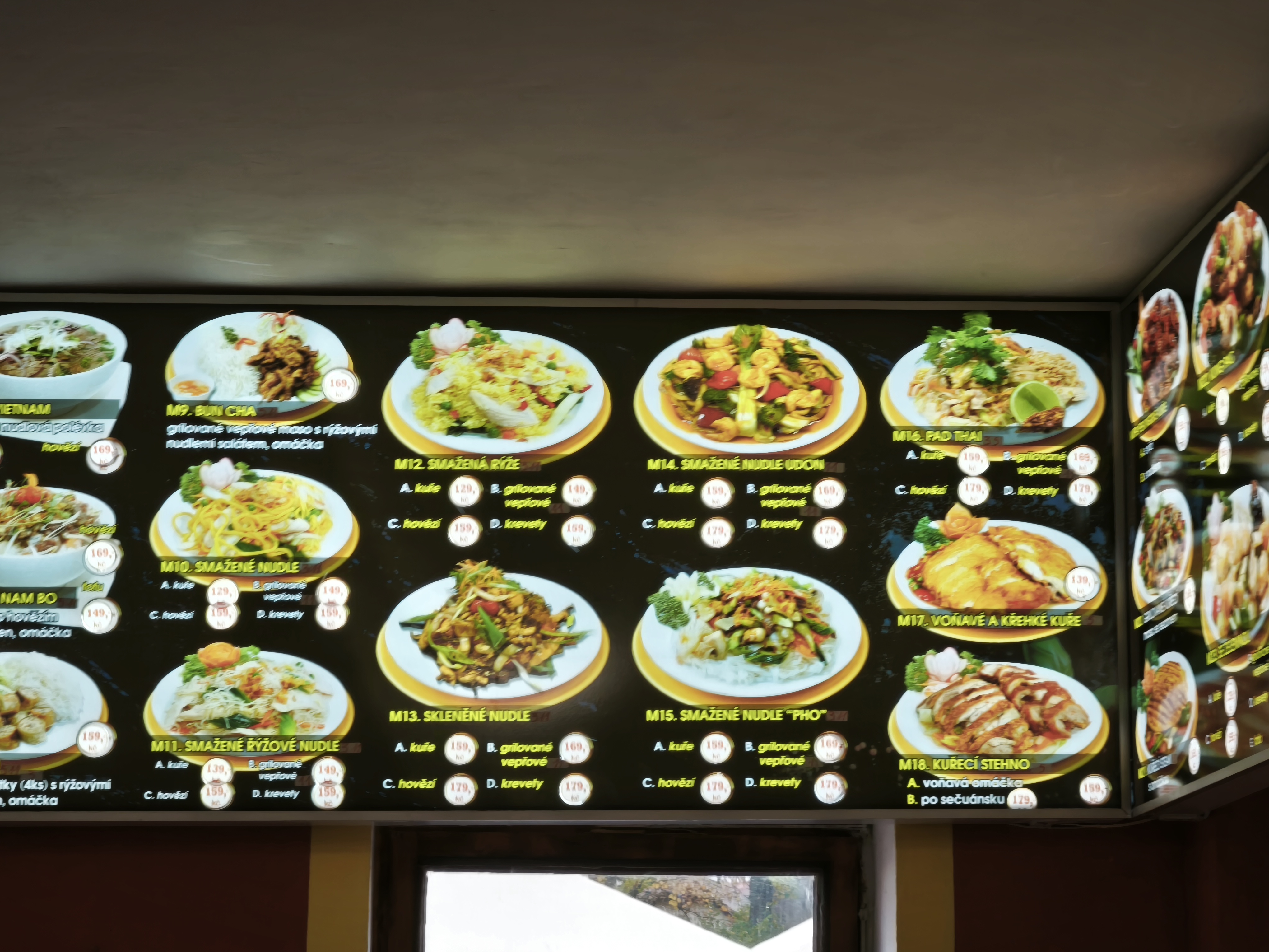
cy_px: 476
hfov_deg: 19.6
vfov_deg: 14.8
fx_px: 3666
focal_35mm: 100
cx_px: 634
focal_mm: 7.1
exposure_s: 1/99.9
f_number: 1.9
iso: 640
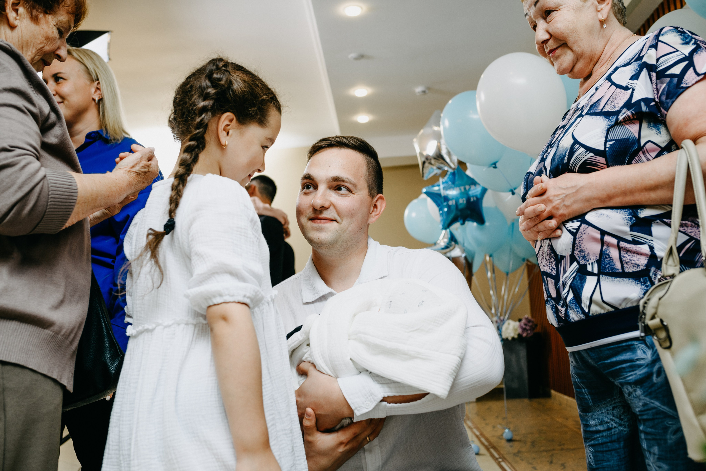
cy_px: 236
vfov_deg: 37.9
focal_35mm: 35
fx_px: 686
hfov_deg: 54.4
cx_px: 353
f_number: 4
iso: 160
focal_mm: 35
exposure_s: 1/160
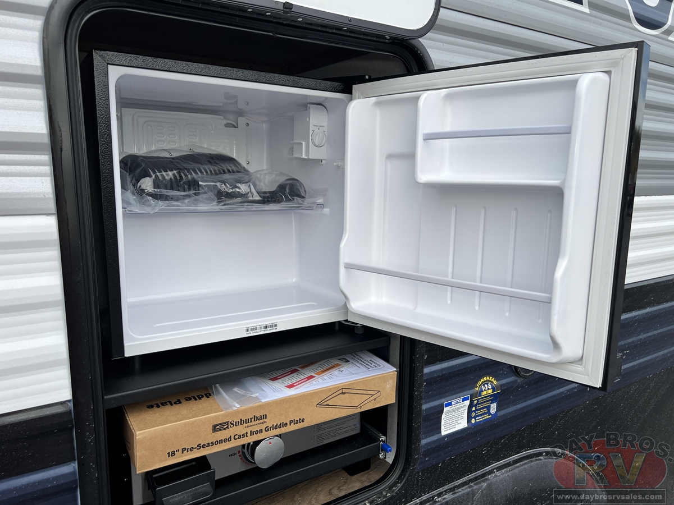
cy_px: 252
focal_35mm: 26
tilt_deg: -10.8
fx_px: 506
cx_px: 337
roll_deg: -2.3
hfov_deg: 67.3
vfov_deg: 53.1
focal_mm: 5.7
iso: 50
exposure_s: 1/2632
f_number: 1.5
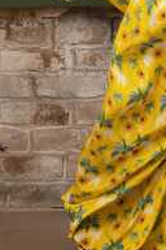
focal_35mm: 232
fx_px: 1605
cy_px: -49
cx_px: 163
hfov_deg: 5.9
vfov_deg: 8.8
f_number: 8
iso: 250
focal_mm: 85
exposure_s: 1/125
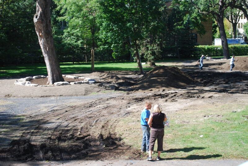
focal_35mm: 60
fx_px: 414
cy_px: 83
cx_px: 124
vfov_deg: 22.7
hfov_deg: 33.4
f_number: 5.6
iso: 110
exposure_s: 1/125
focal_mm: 40
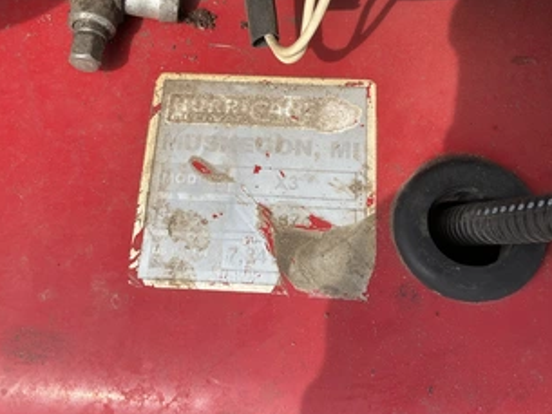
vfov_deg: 37.7
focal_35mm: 38
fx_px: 606
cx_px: 266
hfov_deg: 48.9
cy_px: 177
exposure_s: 1/700
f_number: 1.8
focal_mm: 3
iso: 25
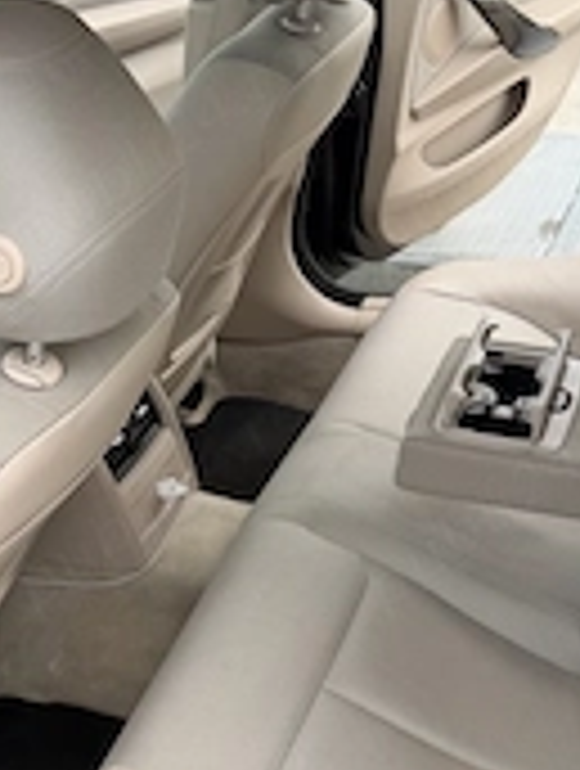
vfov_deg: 33.7
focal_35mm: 56
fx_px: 1246
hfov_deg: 26.2
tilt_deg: -36.9
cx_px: 252
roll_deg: +4.0
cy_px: 554
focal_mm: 6.76
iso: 80
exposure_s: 1/419
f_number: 1.78
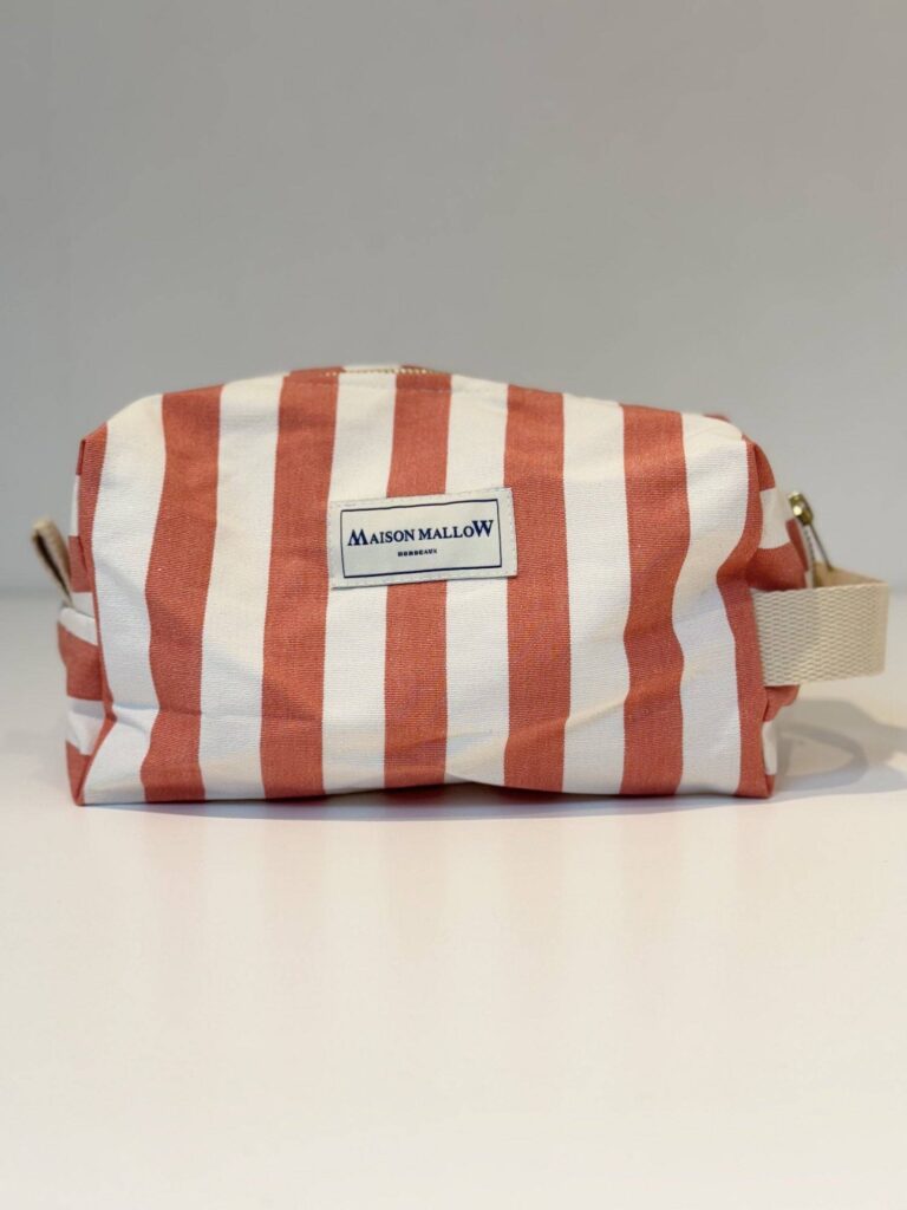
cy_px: 605
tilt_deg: -9.2
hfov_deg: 30.3
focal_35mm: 48
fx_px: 1677
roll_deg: +0.3
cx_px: 454
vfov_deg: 39.7
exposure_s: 1/100
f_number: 1.78
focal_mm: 6.76
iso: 64
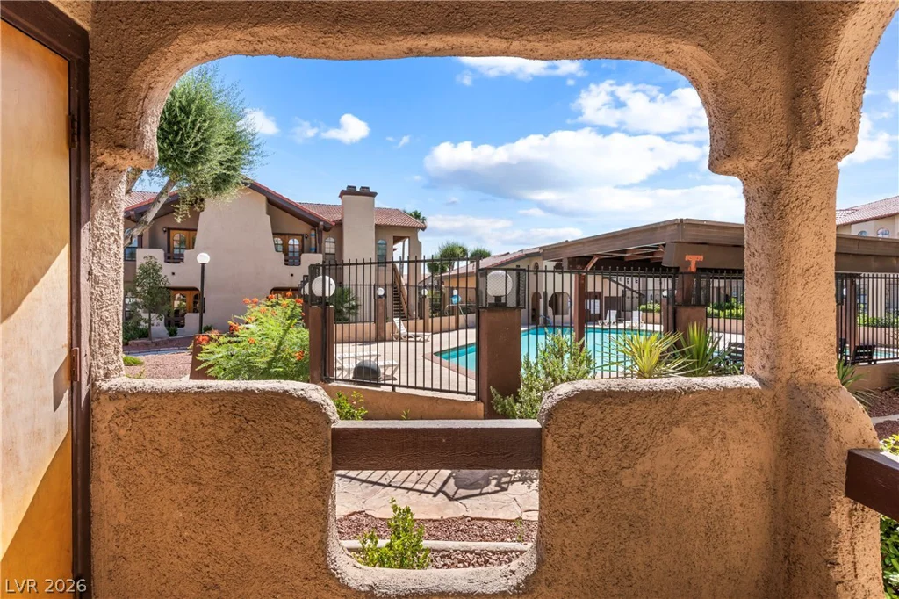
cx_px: 450
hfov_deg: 93.3
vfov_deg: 70.4
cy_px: 300
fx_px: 424
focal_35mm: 17
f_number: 8
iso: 400
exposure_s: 1/8000
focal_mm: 17
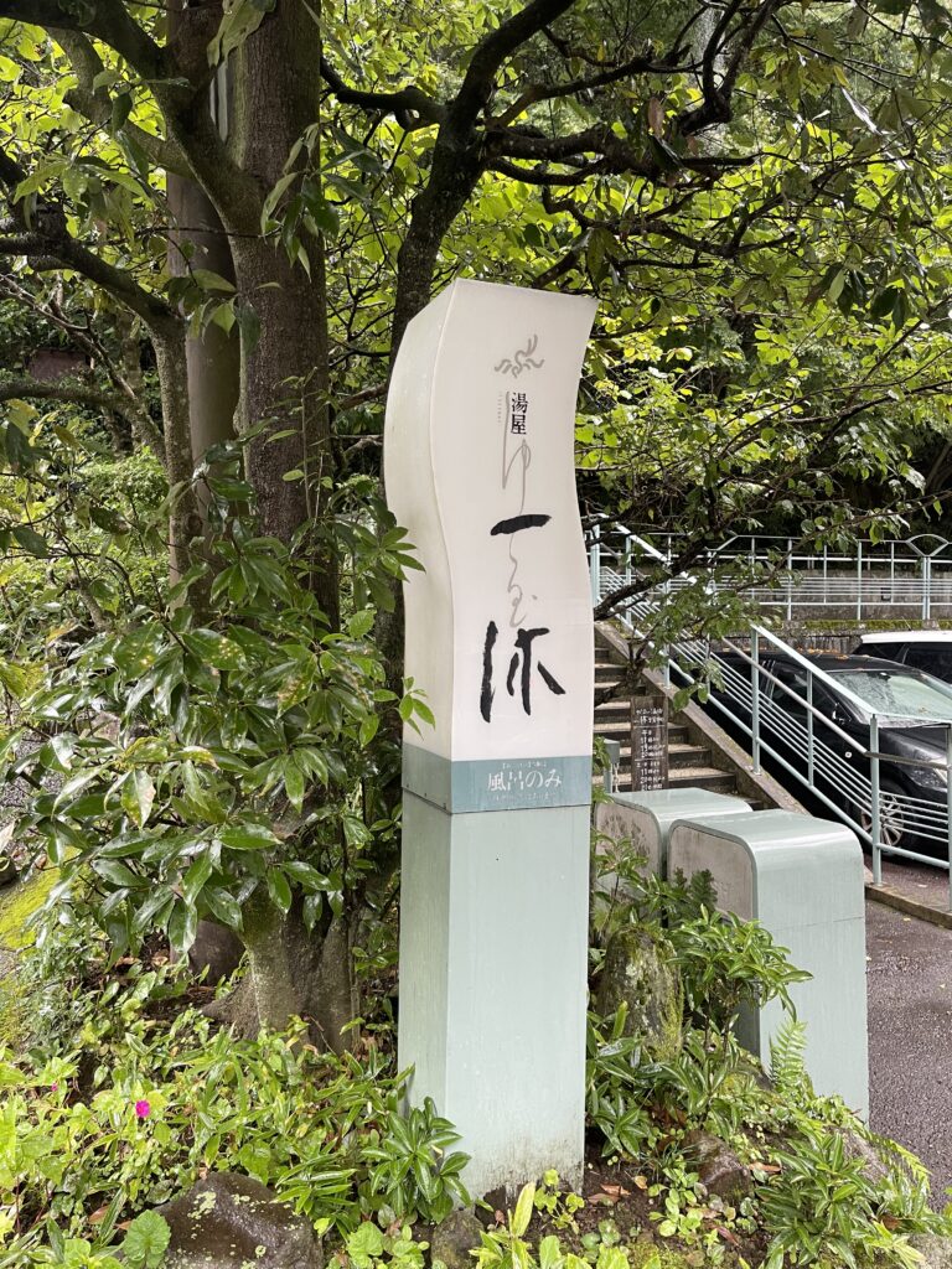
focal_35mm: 26
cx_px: 476
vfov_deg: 67.3
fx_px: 953
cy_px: 634
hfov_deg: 53.1
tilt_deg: -1.1
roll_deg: +1.1
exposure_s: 1/77
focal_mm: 5.1
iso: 125
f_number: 1.6
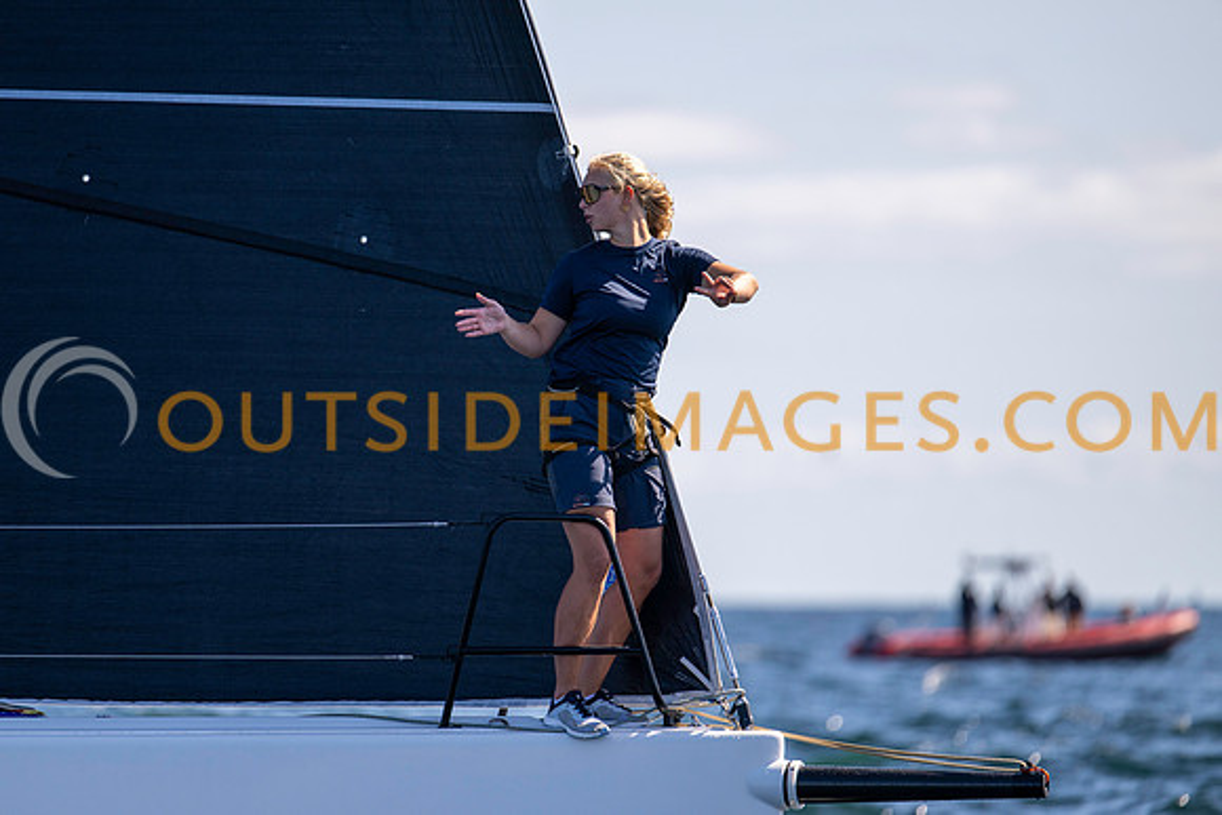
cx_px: 611
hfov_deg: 5.2
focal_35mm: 400
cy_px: 408
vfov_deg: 3.4
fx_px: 13580
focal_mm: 400
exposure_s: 1/1600
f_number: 4.5
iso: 200
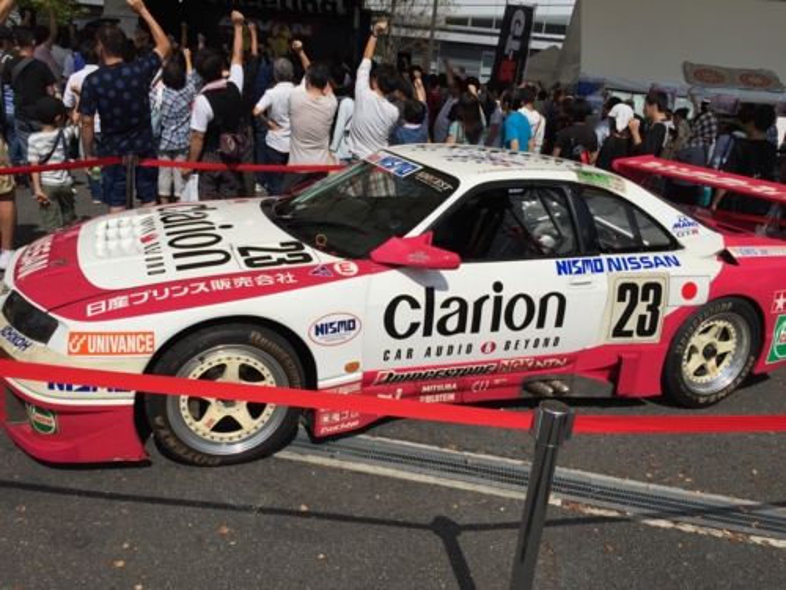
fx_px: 658
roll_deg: -7.0
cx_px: 393
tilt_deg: -18.2
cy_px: 295
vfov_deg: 48.2
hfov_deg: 61.7
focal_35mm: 29
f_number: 2.2
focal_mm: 4.15
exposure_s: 1/7937
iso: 32
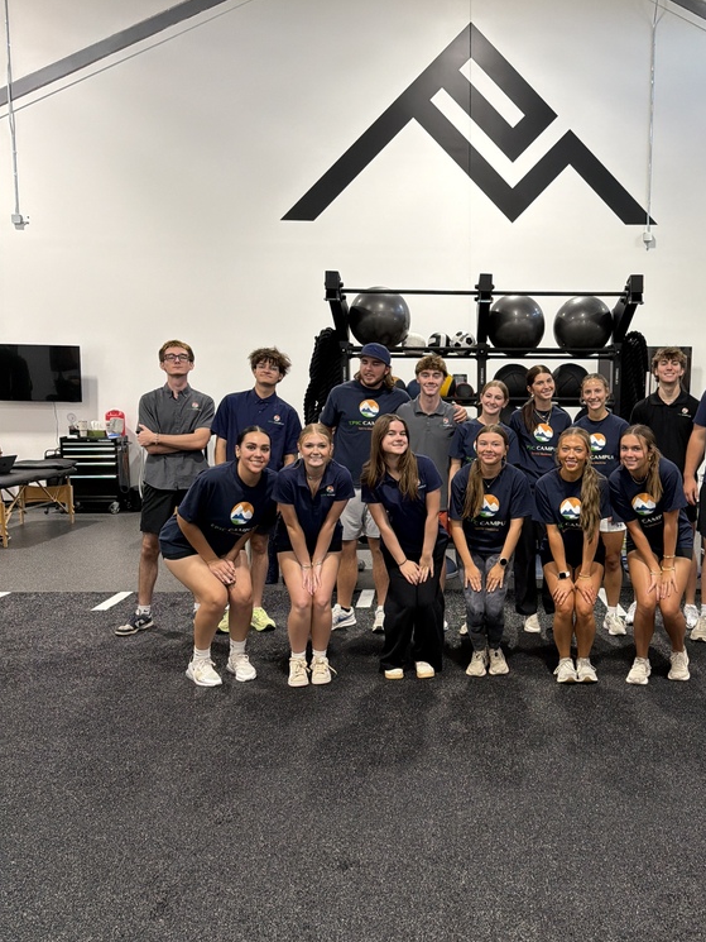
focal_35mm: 33
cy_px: 499
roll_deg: -0.1
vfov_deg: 55.3
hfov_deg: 42.2
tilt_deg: -5.6
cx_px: 484
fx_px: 897
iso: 400
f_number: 1.78
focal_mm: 6.76
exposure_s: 1/120
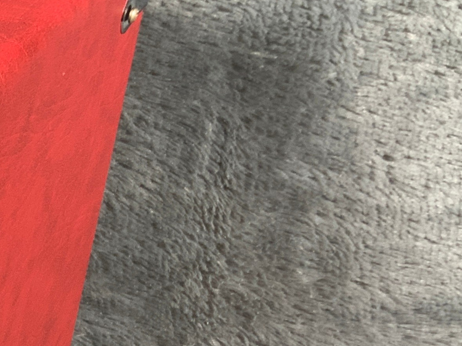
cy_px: 339
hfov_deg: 17.5
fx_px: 1321
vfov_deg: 14.7
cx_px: -262
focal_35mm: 99
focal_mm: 3
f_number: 1.8
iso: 50
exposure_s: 1/50
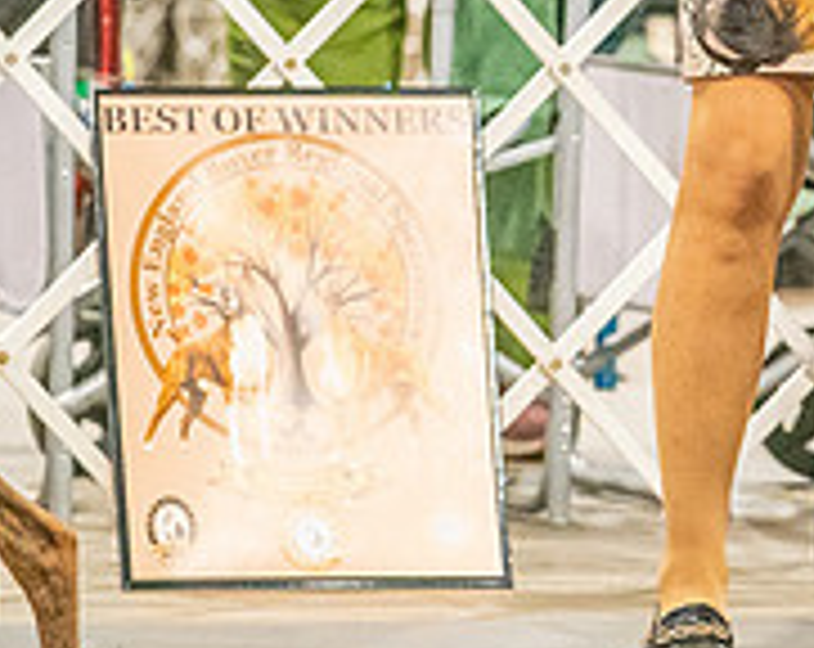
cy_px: 32
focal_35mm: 544
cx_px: 1005
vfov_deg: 2.8
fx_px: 13077
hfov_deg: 3.6
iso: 6400
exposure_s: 1/250
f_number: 3.5
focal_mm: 155
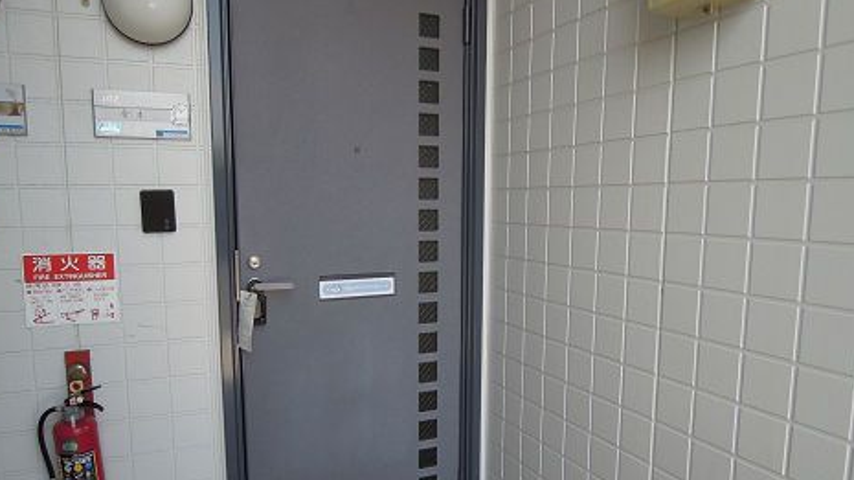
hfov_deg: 69.9
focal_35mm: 27
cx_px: 417
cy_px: 283
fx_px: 611
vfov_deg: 42.7
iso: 160
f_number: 2.2
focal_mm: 4.3
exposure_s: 1/500
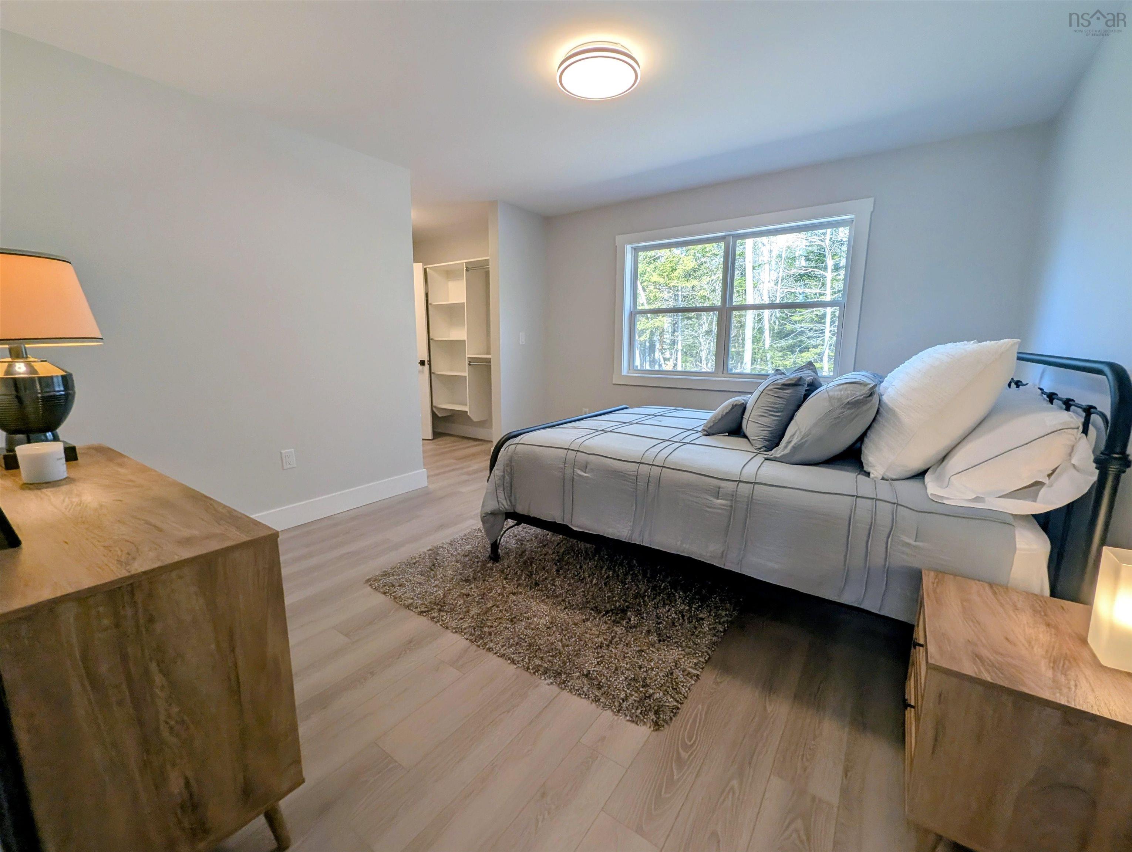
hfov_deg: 106.1
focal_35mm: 13
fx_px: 426
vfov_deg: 90.1
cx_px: 566
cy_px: 426
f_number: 2.2
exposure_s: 1/120
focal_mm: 1.95
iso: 41
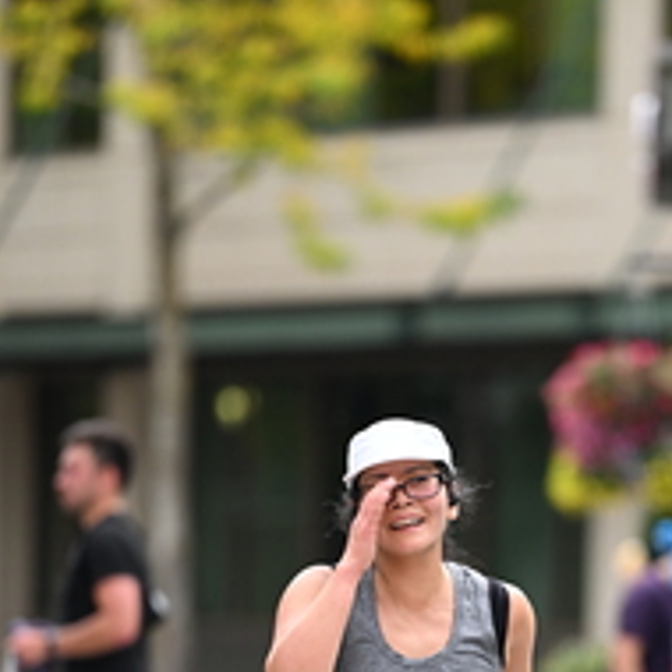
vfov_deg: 3.6
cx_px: 469
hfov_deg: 3.6
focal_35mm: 492
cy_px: 637
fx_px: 10806
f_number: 2.8
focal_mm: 200
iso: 640
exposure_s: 1/2000
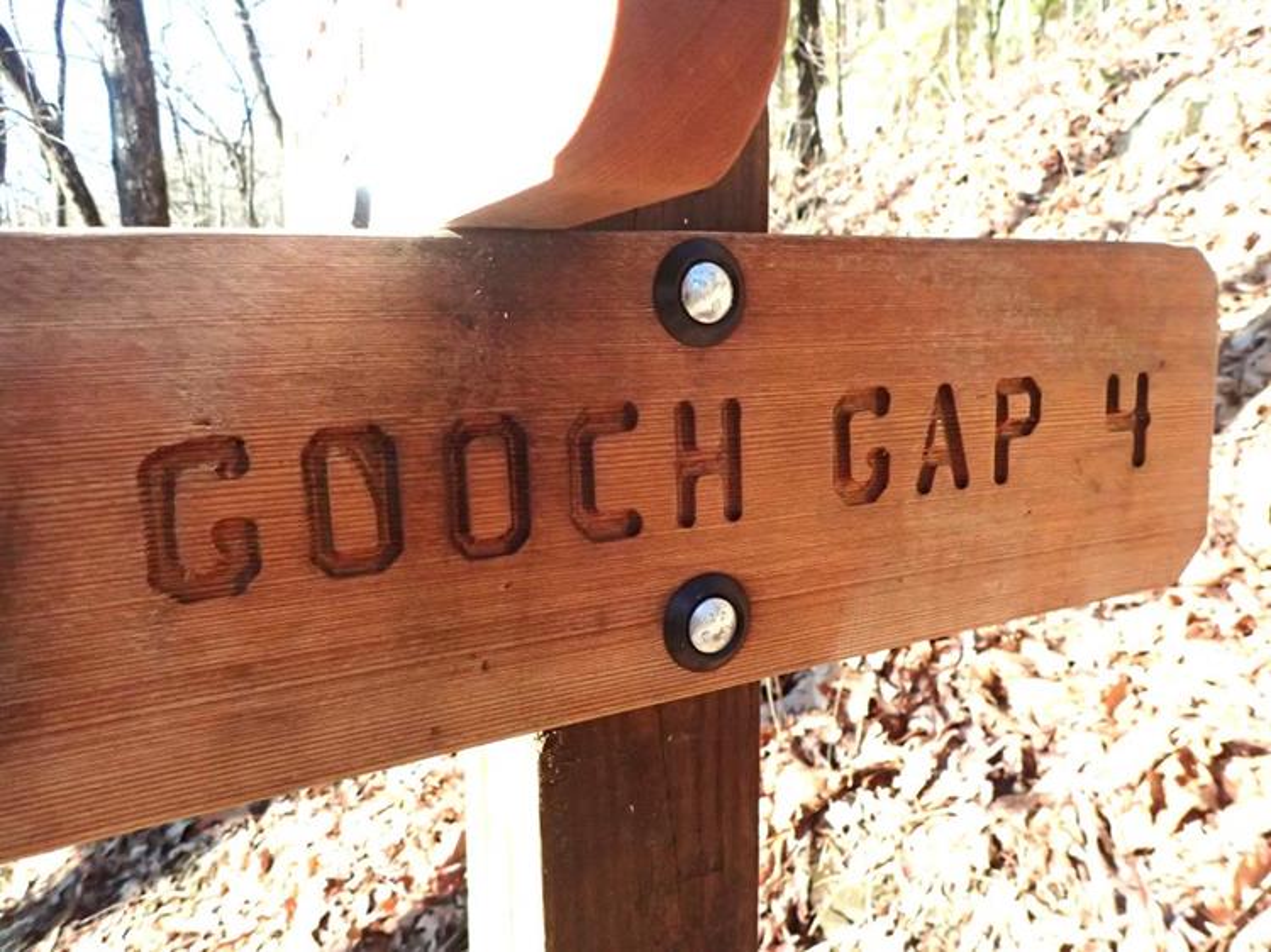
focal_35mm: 25
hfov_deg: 69.4
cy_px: 476
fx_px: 918
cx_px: 636
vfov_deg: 54.9
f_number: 8
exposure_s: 1/250
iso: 800
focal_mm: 4.5
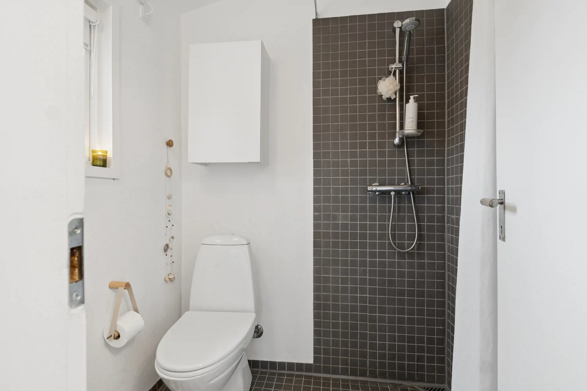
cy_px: 196
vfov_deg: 67.4
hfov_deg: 90.0
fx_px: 293
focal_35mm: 18
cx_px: 294
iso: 500
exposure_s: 1/8
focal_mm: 12
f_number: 6.3
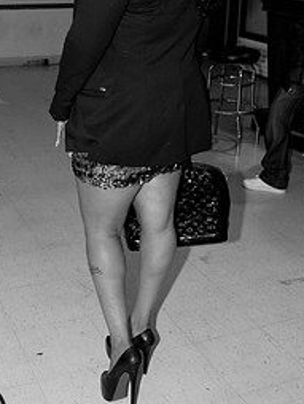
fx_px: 596
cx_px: 90
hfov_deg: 28.3
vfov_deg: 37.0
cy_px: 127
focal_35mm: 51
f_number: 4
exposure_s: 1/60
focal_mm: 20
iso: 400
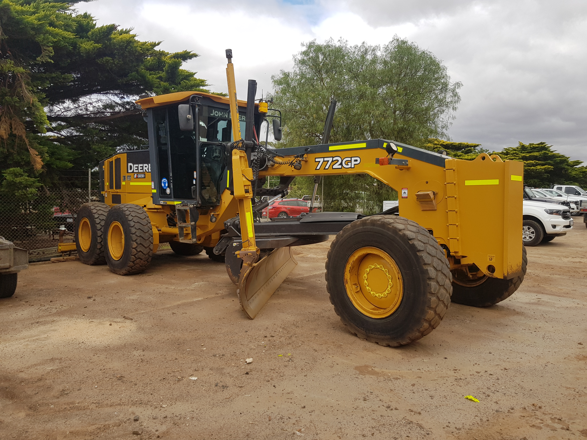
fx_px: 441
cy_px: 220
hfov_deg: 67.3
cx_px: 294
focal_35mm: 26
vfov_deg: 53.1
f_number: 1.7
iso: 40
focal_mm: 4.2
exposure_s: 1/1768
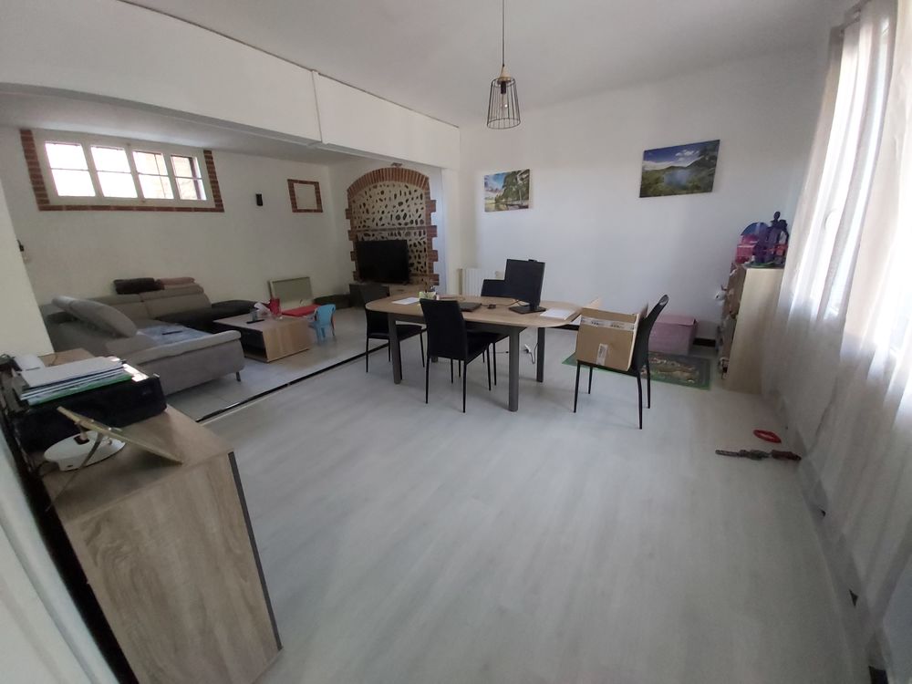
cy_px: 342
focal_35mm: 12
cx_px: 456
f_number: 2.2
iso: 200
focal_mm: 1.42
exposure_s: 1/25
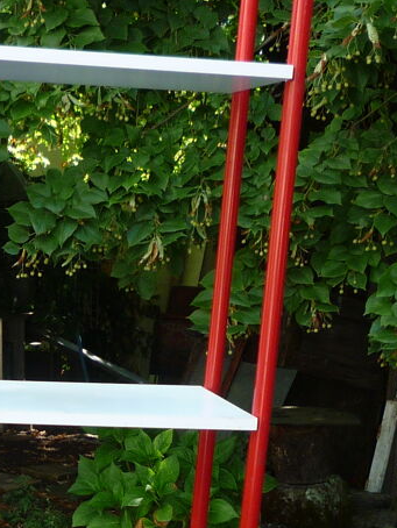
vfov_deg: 21.3
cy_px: 560
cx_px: -6
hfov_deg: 16.4
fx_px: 1344
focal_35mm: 88
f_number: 3.3
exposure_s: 1/80
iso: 100
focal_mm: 5.2
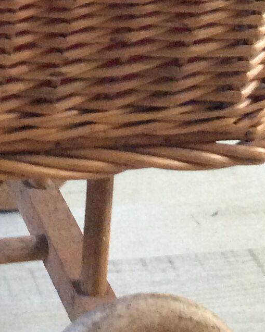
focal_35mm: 127
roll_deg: +0.0
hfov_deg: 11.6
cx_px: -134
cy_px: -267
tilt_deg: -14.2
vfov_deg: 13.6
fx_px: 1246
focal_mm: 3.3
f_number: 2.4
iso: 200
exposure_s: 1/25
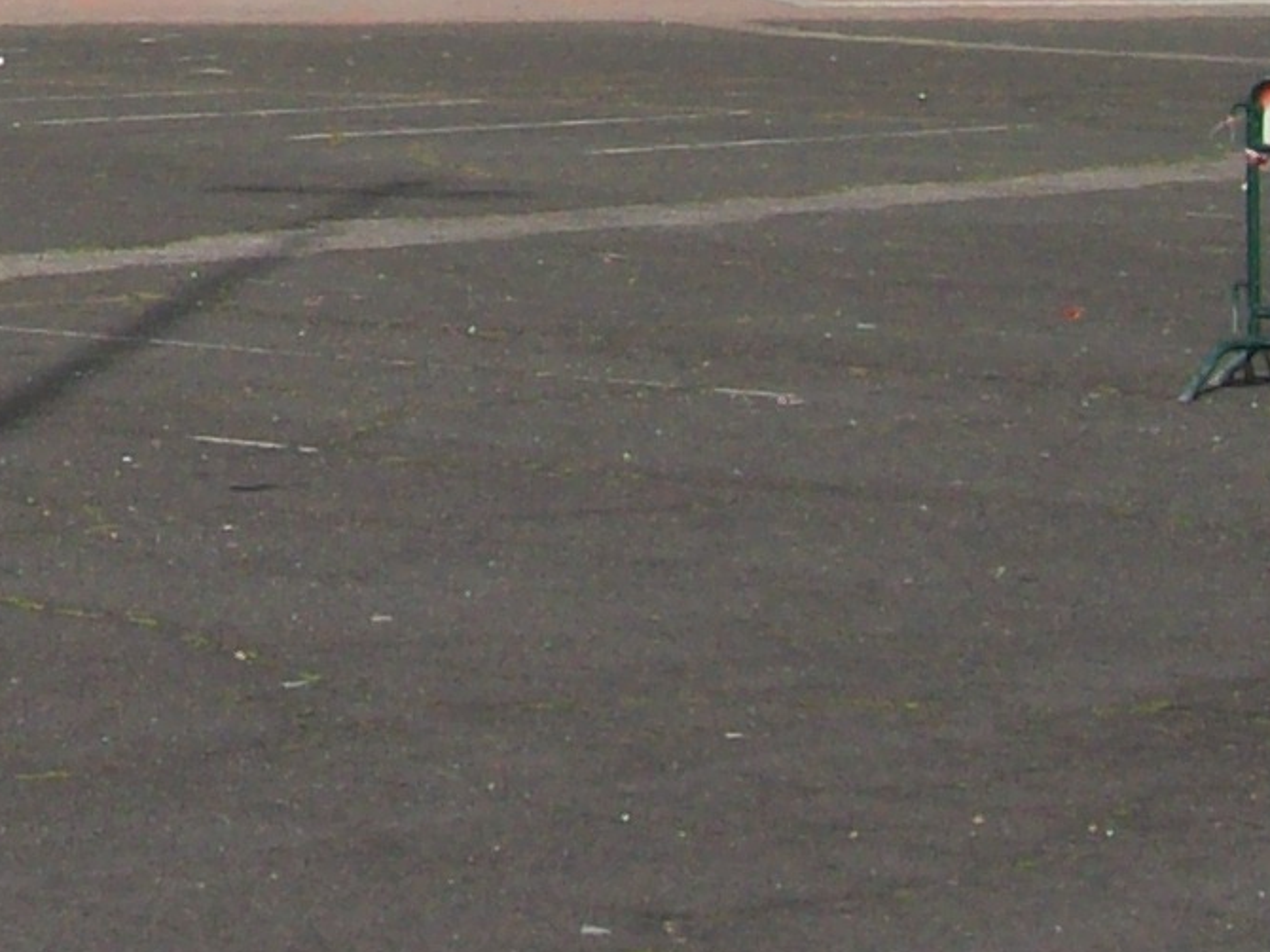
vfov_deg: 9.4
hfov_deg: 12.3
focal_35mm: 153
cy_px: -533
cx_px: -620
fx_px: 5611
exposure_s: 1/588
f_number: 4.8
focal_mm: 6
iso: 80
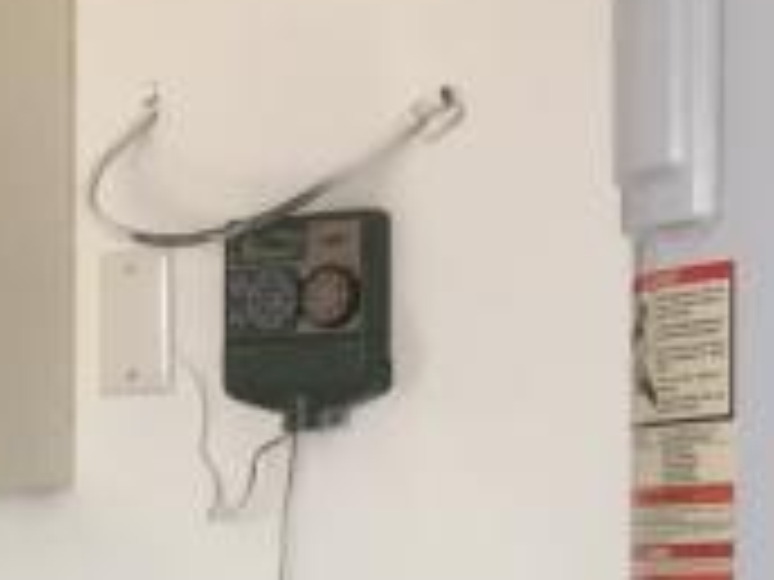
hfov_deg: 10.9
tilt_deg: -7.0
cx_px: -495
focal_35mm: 173
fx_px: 3868
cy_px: 1012
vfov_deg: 8.3
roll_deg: +1.9
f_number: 2.2
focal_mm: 4.15
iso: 32
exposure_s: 1/120
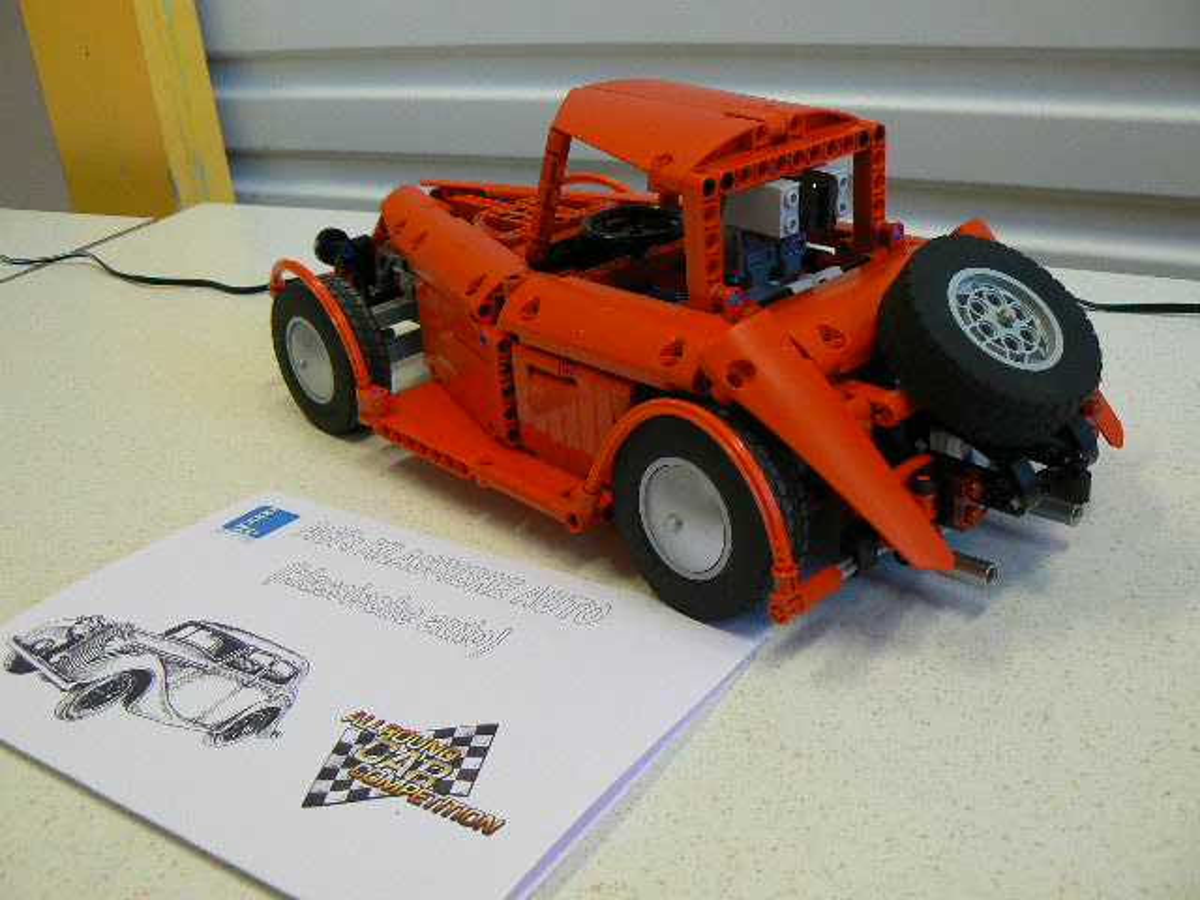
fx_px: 1248
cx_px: 600
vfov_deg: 39.7
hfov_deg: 51.4
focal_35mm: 36
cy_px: 450
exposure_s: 1/30
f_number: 2.8
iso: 160
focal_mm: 6
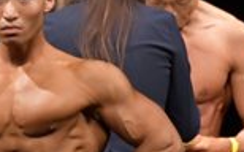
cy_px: 288
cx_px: -134
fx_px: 8705
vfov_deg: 1.0
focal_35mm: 1310
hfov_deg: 1.6
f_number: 5.6
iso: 3200
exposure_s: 1/400
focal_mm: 170
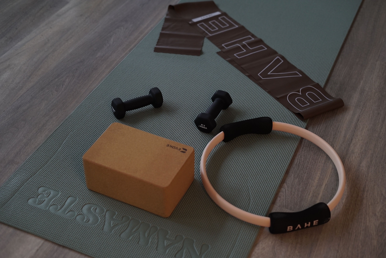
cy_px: 129
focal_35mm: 50
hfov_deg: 39.6
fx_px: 536
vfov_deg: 27.0
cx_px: 193
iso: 800
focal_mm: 50
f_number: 2.8
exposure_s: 1/160
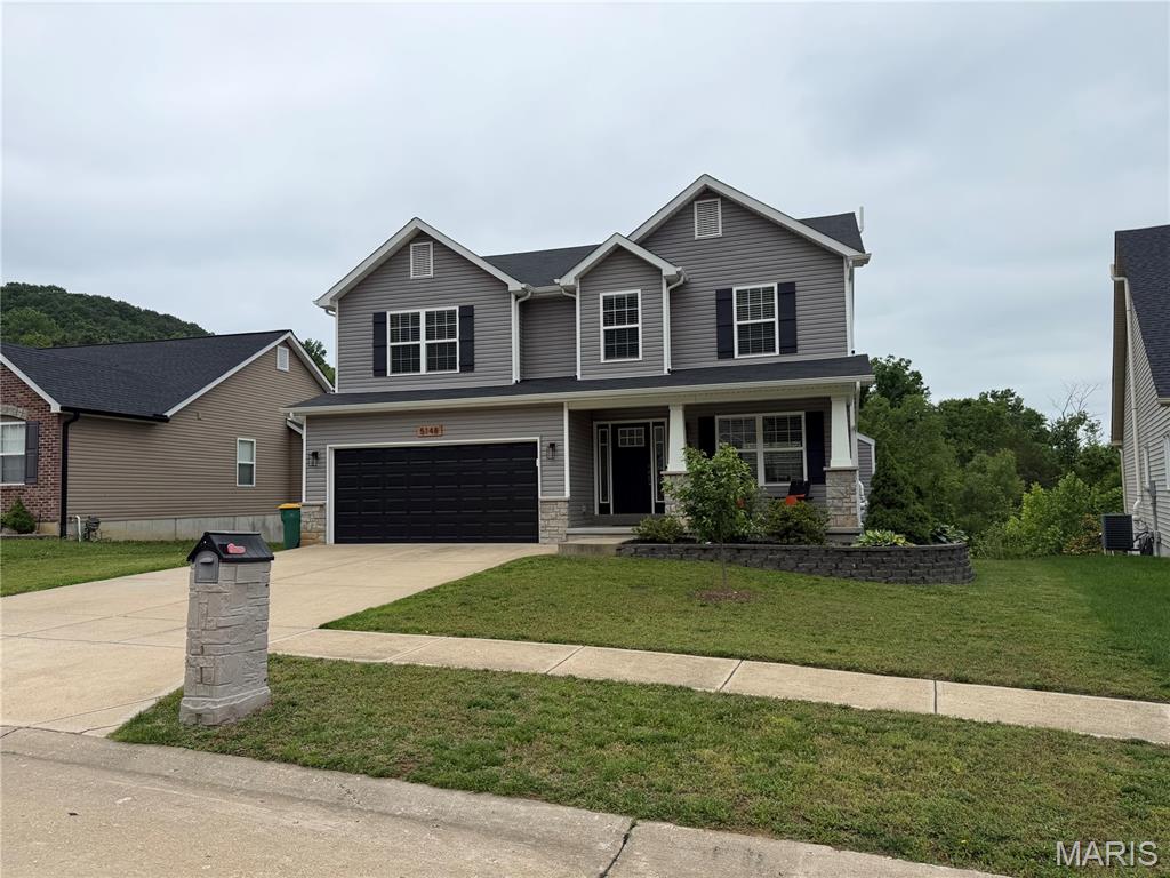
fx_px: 811
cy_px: 439
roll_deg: +1.4
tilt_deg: +4.9
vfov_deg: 56.8
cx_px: 585
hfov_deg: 71.6
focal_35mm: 24
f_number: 1.78
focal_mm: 6.76
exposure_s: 1/2801
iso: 80
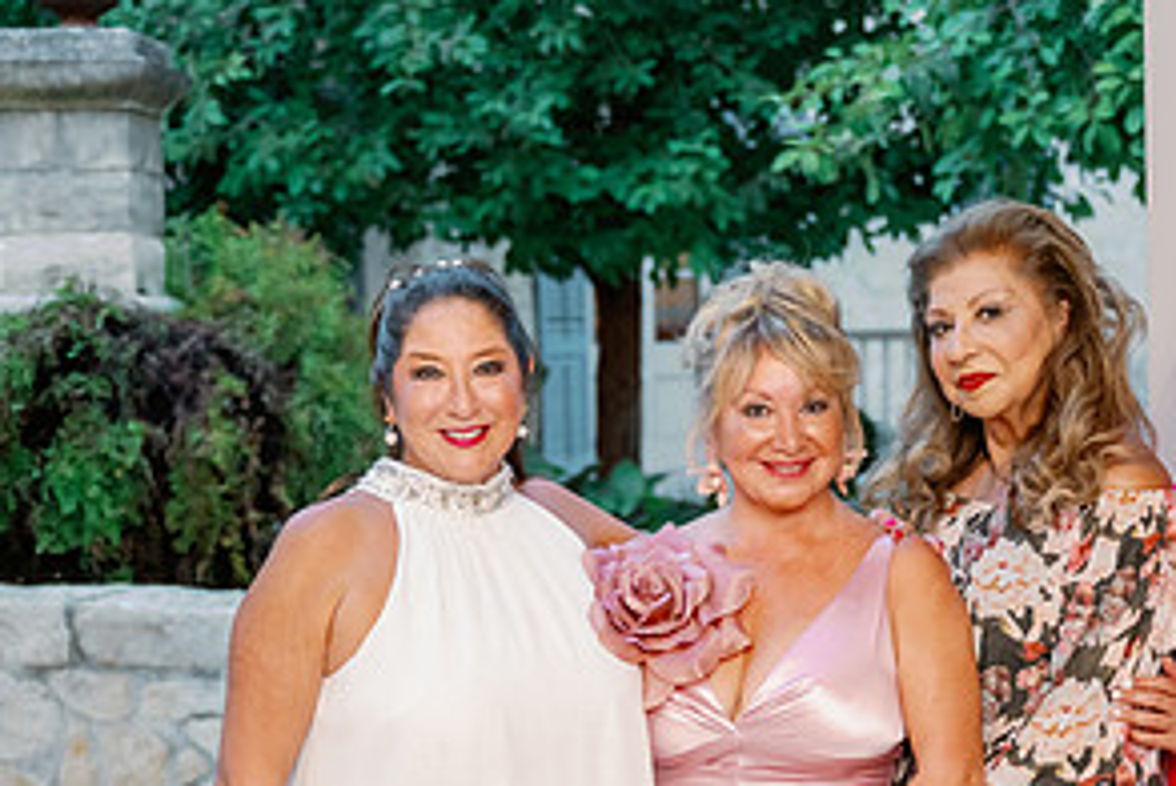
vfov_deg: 16.0
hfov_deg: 23.7
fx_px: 2779
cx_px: 875
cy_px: 648
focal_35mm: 85
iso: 1600
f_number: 2.8
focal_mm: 43
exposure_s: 1/100
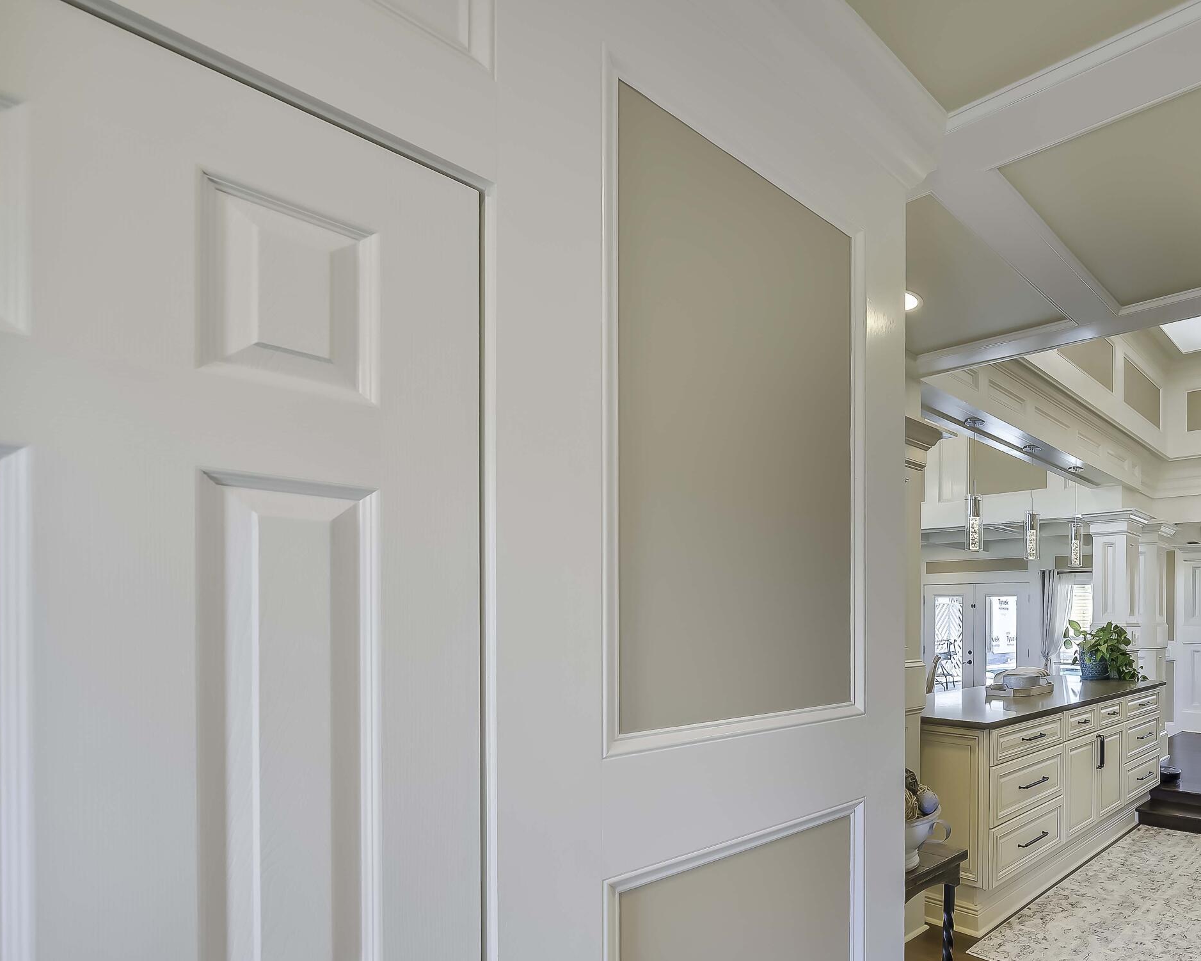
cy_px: 619
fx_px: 640
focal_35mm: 18
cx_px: 955
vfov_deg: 72.1
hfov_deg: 77.2
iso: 100
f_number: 5.6
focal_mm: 12
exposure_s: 2
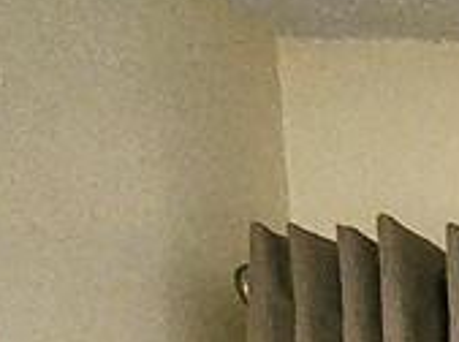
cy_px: 1021
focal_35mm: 79
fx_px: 1045
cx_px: 1358
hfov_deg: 11.7
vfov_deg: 11.3
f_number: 2.2
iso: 125
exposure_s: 1/60
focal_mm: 2.2
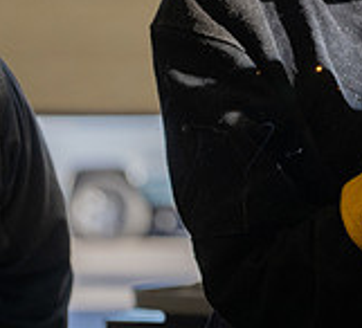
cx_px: 452
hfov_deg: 7.0
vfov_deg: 6.3
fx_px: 2948
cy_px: -48
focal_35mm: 261
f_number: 2.8
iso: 320
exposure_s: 1/500
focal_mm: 70
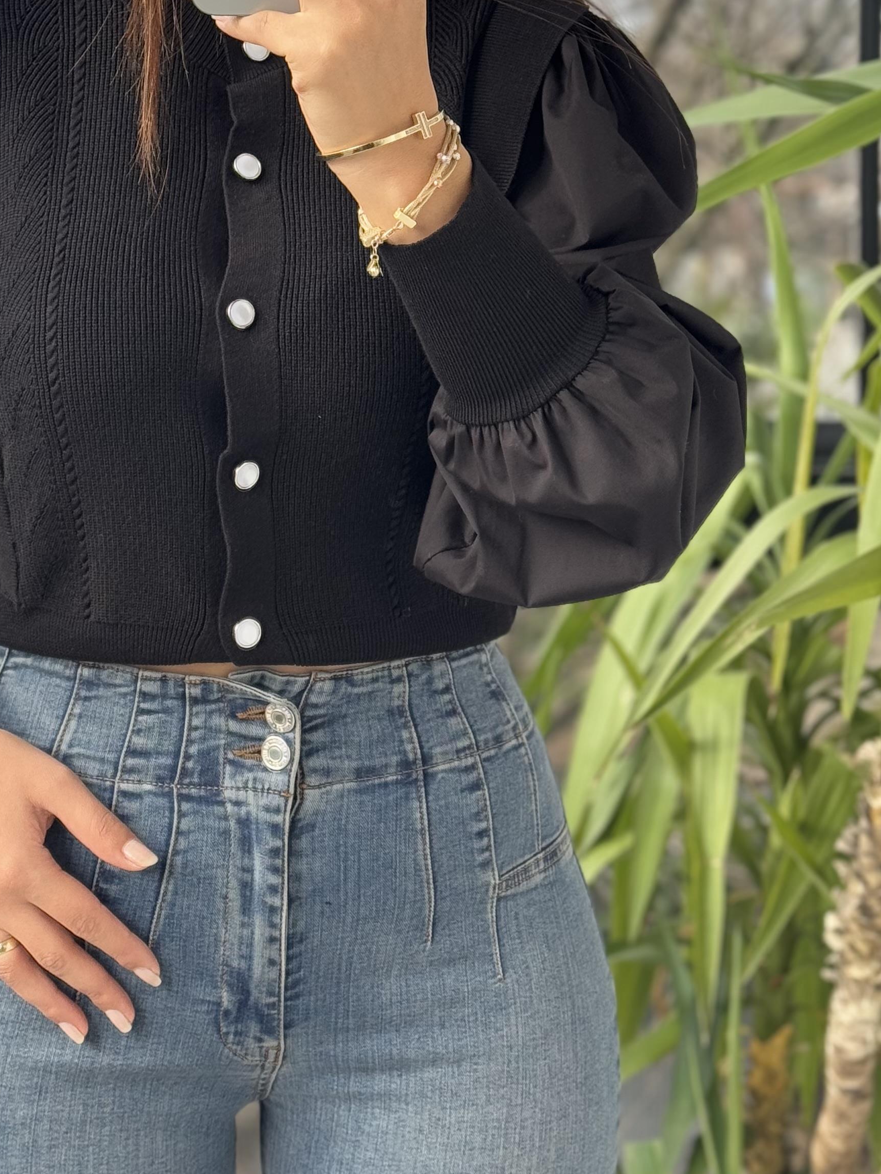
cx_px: 282
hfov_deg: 17.5
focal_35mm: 84
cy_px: 332
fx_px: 2850
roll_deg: +0.6
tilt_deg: -18.6
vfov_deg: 23.1
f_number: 1.78
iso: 64
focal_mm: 6.76
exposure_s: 1/235
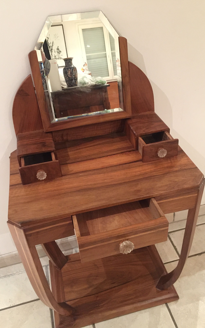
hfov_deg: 40.6
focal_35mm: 31
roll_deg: +4.6
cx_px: 103
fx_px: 277
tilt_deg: -37.0
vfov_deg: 61.2
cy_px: 163
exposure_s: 1/8
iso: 200
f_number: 2.2
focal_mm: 4.15
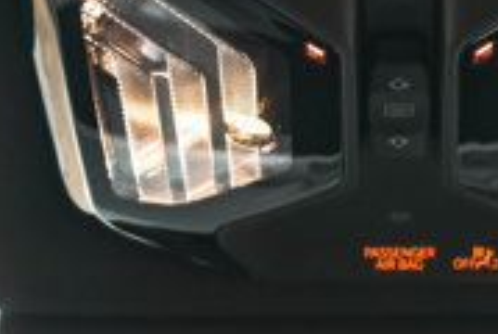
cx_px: 412
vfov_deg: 8.3
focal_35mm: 165
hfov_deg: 12.4
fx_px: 2286
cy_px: -44
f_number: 5
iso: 640
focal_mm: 38
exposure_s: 1/200
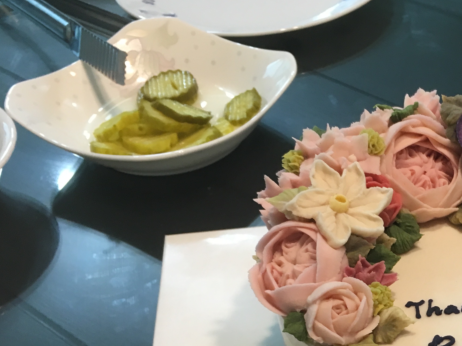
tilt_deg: -46.4
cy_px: 329
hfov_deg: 30.4
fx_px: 787
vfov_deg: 23.9
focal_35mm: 59
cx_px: 460
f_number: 2.2
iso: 80
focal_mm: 4.15
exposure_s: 1/30
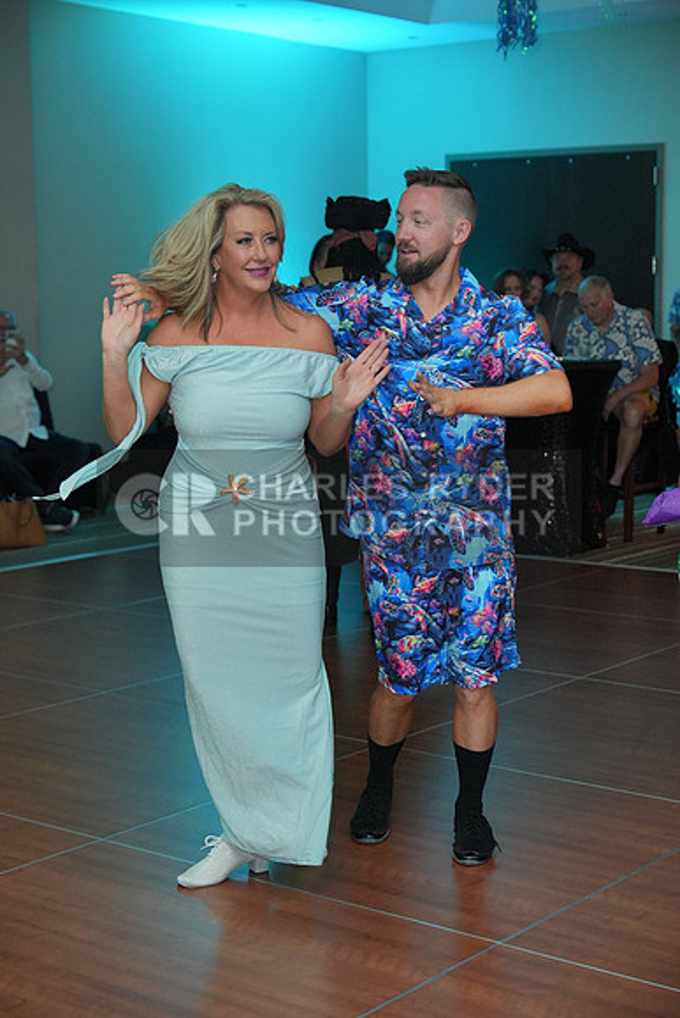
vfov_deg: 31.9
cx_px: 340
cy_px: 509
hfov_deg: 21.6
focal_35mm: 63
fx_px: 1784
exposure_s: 1/200
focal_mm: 63
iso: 3200
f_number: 4
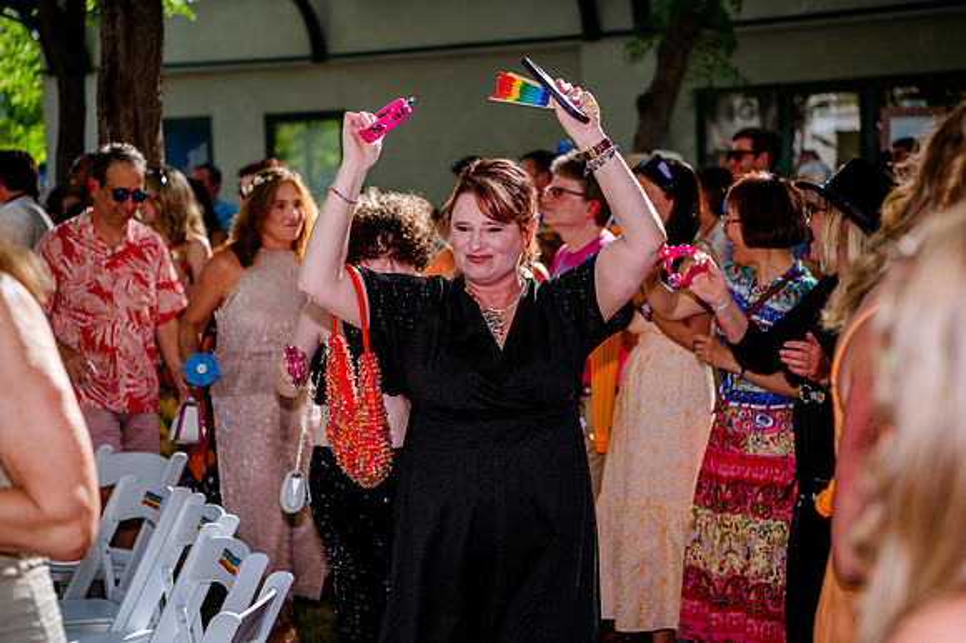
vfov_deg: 19.4
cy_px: 322
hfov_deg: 28.9
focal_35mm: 70
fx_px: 1877
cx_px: 483
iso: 200
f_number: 3.5
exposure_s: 1/640
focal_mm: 70
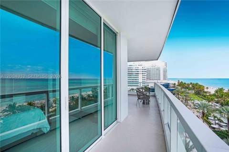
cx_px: 114
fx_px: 102
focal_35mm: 16
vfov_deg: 73.6
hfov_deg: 96.8
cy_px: 76
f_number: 5
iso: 100
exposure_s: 1/500
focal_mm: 16
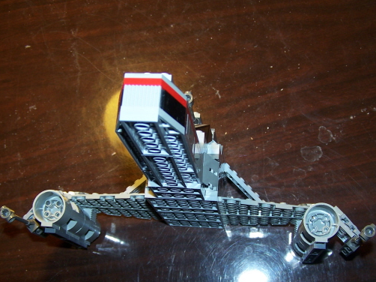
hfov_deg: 37.5
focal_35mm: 51
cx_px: 188
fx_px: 554
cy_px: 165
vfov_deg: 28.5
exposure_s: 1/60
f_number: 2.8
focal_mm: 6.7
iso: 80
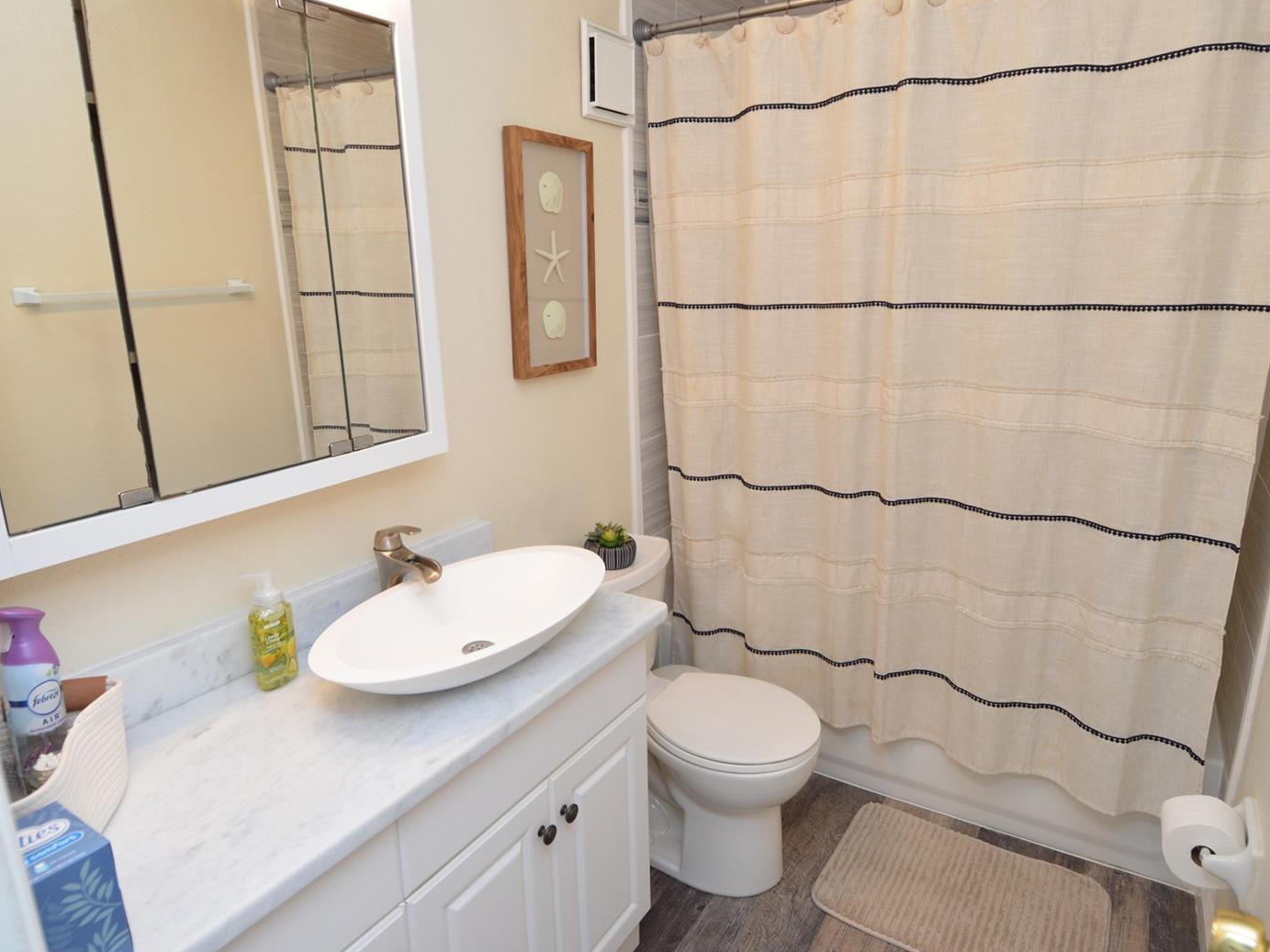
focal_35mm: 20
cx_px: 674
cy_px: 469
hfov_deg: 81.7
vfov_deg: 66.0
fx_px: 734
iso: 400
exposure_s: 1/80
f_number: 4.5
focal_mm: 12
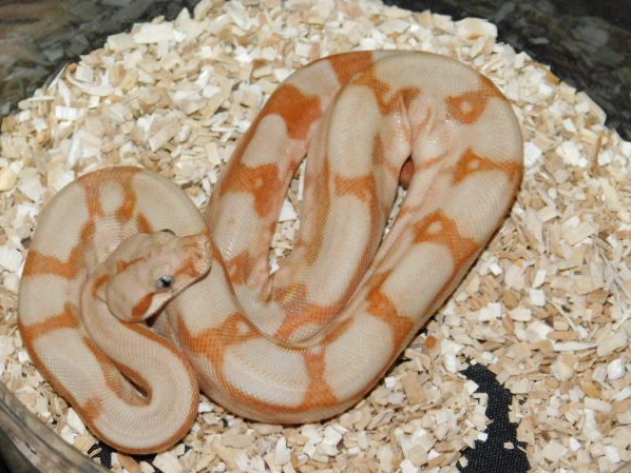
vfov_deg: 12.1
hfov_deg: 16.0
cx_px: 300
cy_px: 239
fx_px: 2243
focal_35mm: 123
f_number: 4.8
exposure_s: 1/60
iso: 200
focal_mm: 20.3
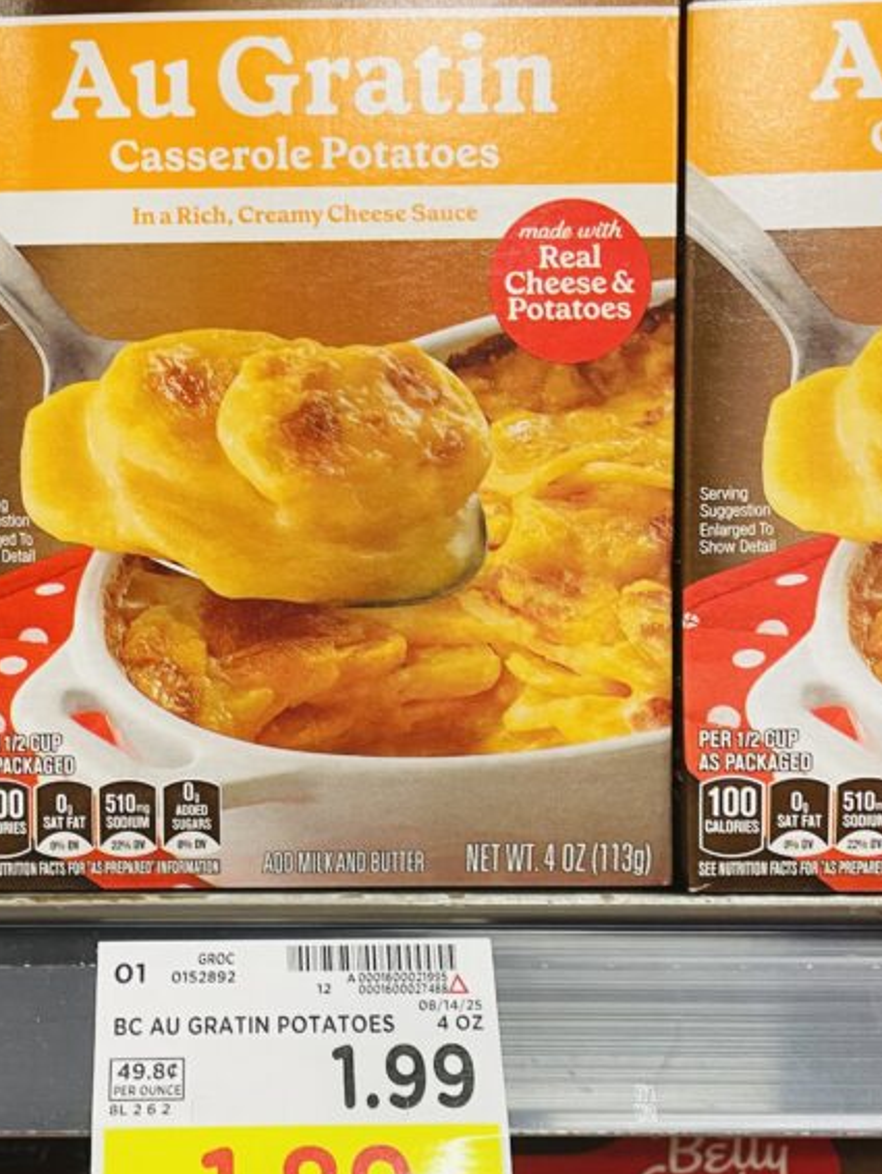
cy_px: 724
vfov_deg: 40.2
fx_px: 1596
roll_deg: +0.1
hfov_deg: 30.6
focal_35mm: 47
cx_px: 266
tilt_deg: -5.6
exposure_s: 1/60
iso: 125
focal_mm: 4.2
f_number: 1.6
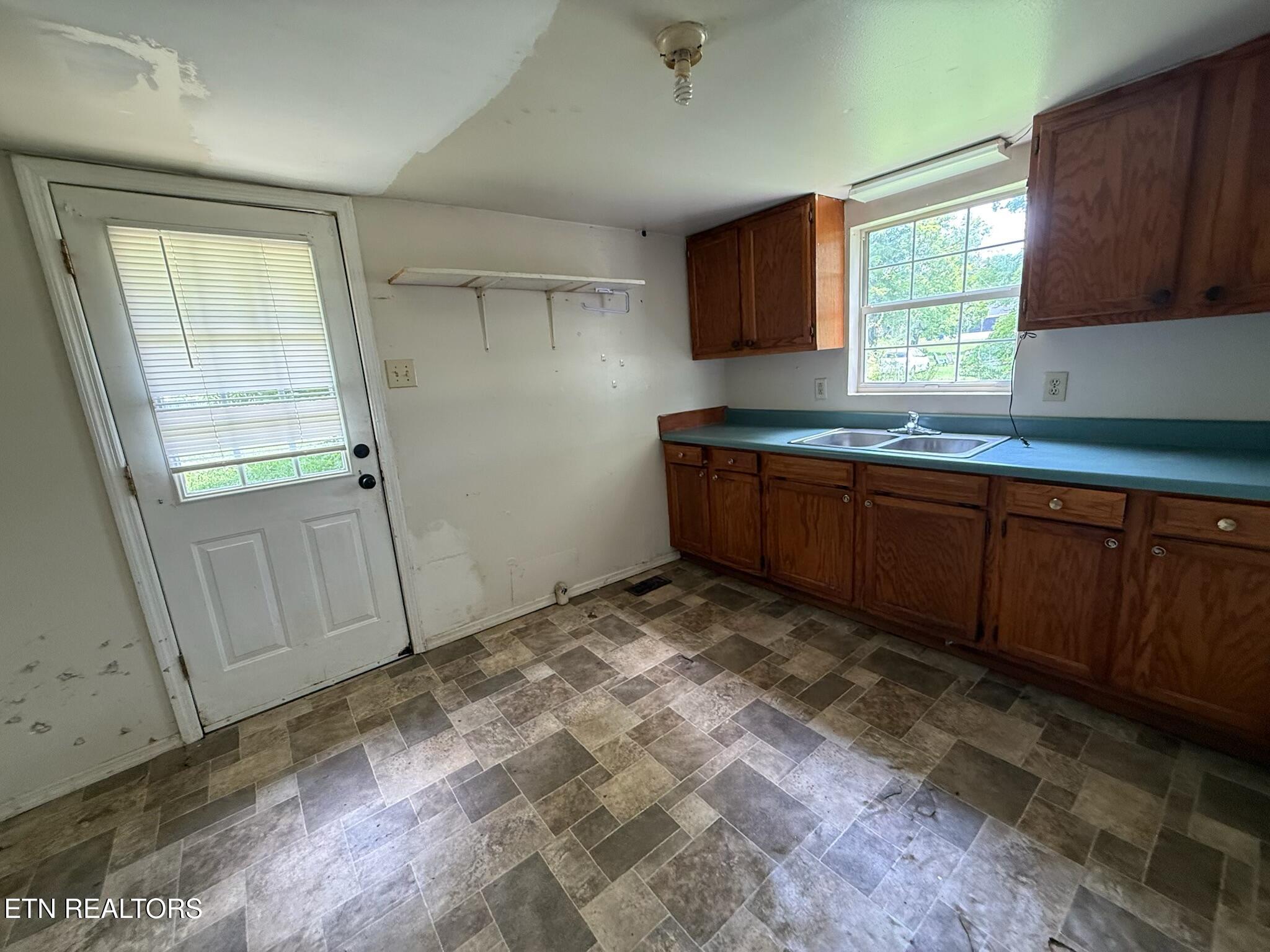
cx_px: 635
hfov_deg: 102.1
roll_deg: +4.1
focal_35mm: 14
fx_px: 514
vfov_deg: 85.7
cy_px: 476
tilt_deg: -11.0
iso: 320
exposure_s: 1/66
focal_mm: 2.22
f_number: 2.2
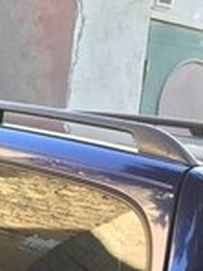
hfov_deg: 14.7
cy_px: 368
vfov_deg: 18.6
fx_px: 758
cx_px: -42
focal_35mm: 97
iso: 40
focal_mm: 4.15
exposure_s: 1/50
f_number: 2.2
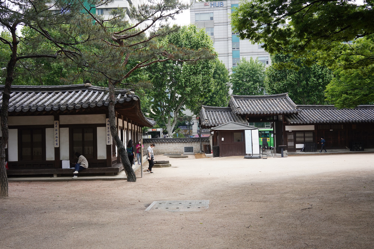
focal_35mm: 35
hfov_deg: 54.4
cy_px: 124
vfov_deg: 37.9
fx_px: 364
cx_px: 187
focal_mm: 35
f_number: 9
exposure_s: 1/100
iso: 400
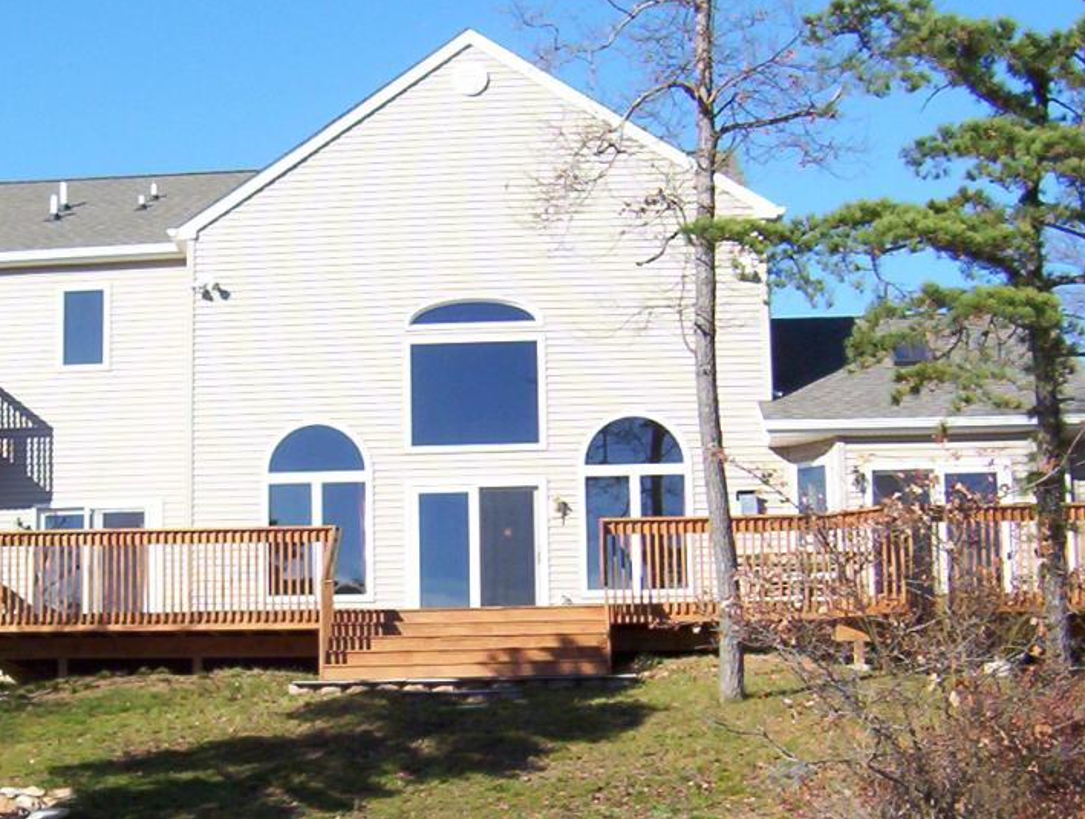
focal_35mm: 65
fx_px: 2042
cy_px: 631
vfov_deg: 22.4
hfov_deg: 29.2
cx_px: 242
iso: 100
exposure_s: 1/394
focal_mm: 5.54
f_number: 5.24
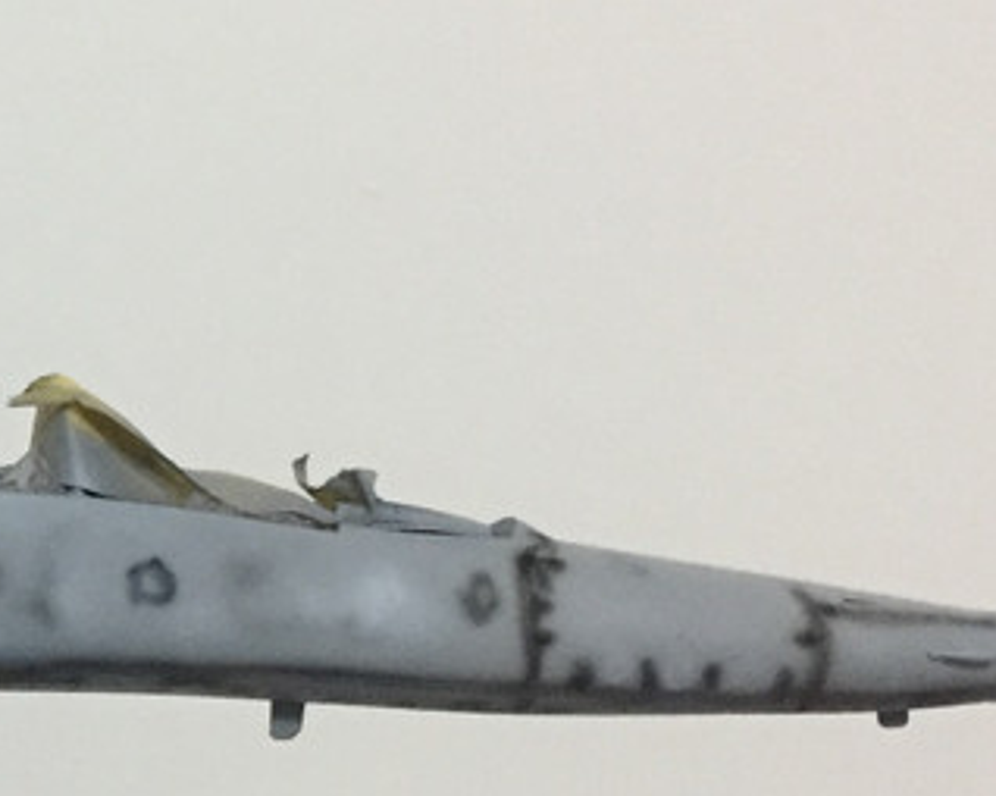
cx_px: -384
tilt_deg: -8.8
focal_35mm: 95
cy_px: 398
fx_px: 2799
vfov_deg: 16.2
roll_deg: +1.3
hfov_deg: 18.4
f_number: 2.2
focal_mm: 4.15
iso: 250
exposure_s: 1/24
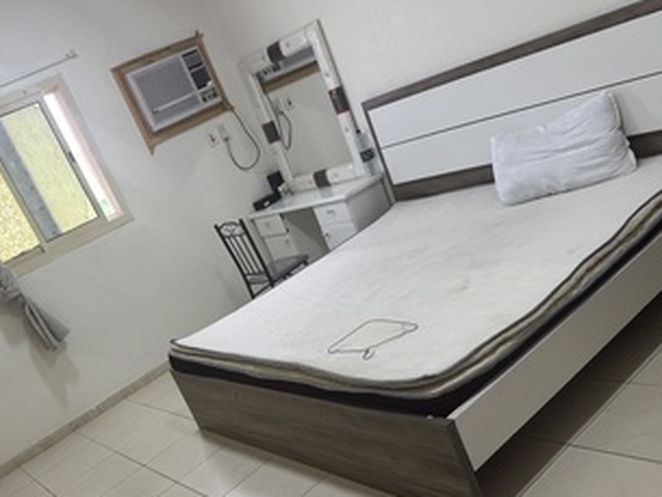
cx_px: 270
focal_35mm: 36
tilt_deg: -18.0
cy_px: 342
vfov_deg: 39.1
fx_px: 689
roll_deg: +24.8
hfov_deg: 51.1
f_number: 1.78
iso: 125
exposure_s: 1/120
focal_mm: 6.76
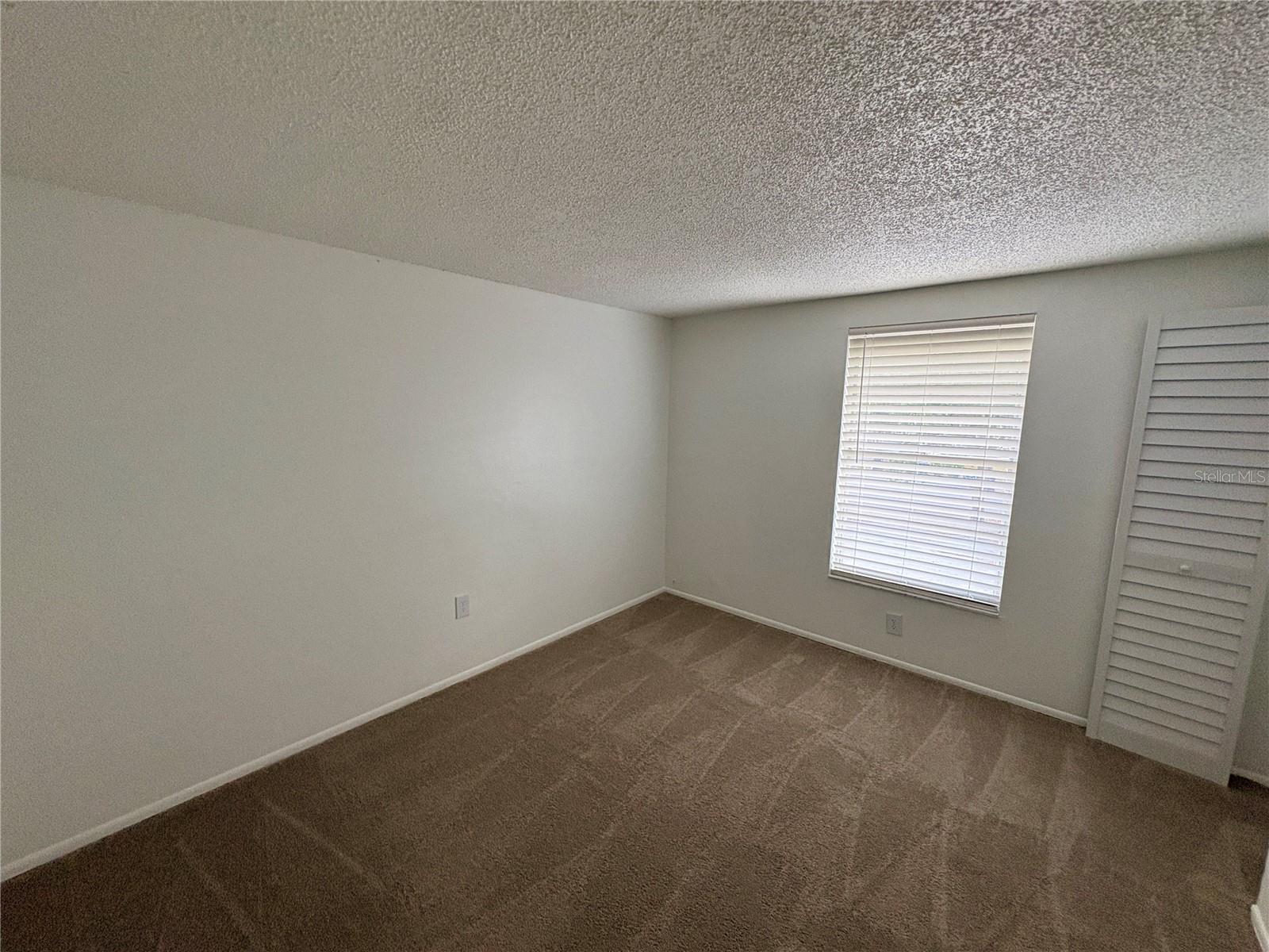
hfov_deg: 102.1
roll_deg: -0.3
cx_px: 634
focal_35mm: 14
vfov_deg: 85.7
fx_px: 513
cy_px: 476
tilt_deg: -7.9
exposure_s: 1/120
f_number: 2.2
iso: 320
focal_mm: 2.22
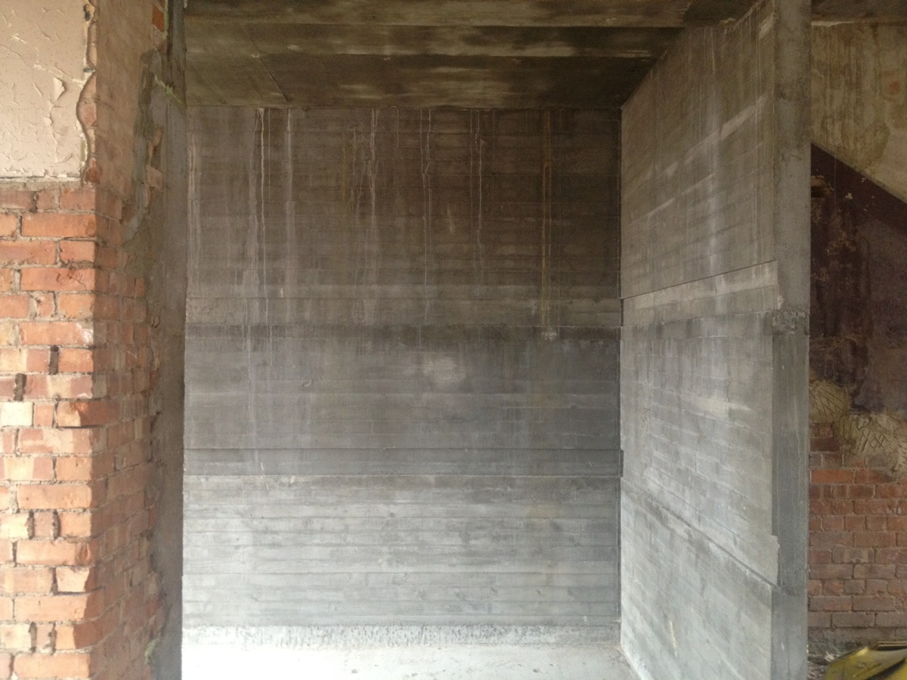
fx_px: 917
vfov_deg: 40.7
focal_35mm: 35
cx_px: 454
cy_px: 340
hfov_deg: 52.6
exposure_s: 1/20
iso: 200
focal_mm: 4.28
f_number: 2.4
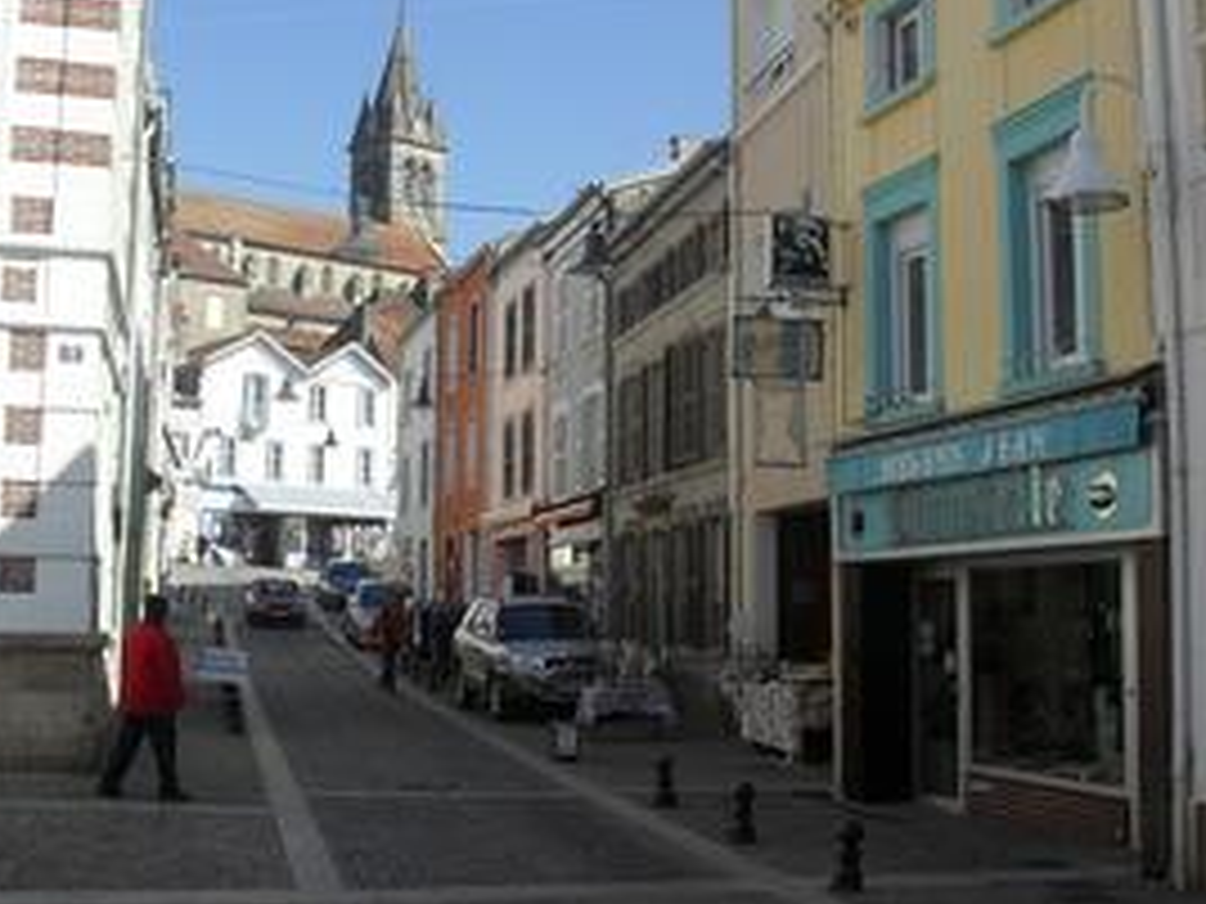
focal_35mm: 47
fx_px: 1637
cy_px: 346
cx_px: 666
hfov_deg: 40.4
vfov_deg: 30.8
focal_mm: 6.3
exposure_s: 1/180
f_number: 8.4
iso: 100
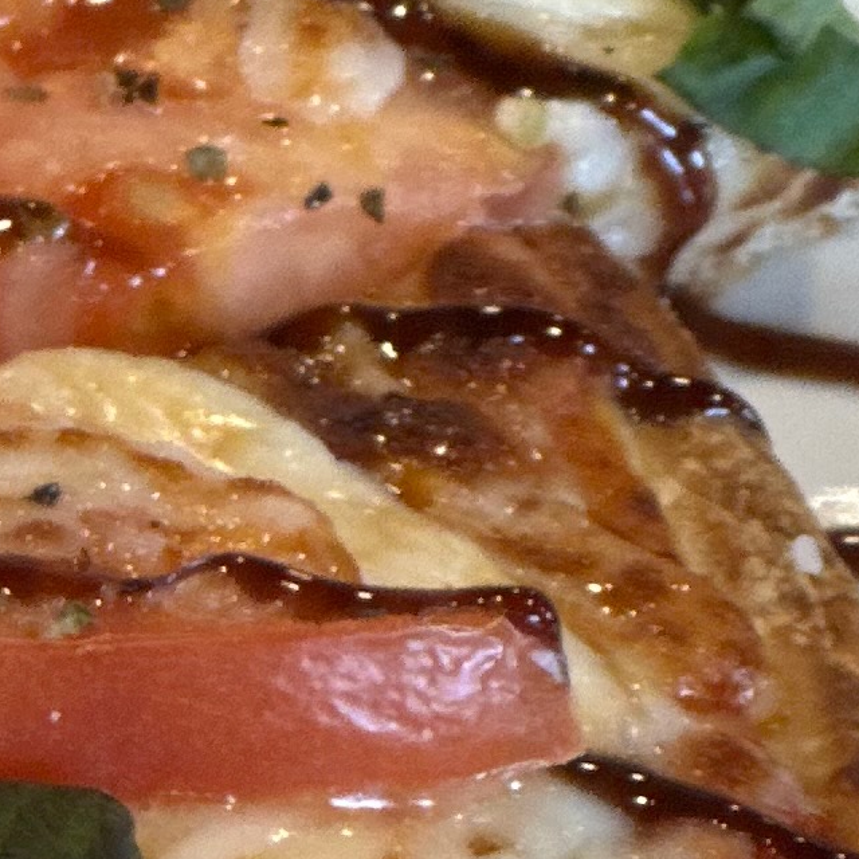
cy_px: 827
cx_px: -603
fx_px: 12044
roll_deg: -0.6
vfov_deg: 4.1
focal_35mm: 429
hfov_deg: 4.1
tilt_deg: -35.8
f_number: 2.8
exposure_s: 1/40
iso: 200
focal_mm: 9
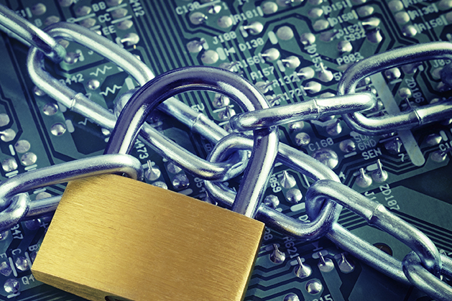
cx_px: 124
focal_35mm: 122
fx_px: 1531
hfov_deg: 16.7
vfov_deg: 11.2
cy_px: 170
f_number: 11
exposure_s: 2
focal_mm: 50
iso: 200
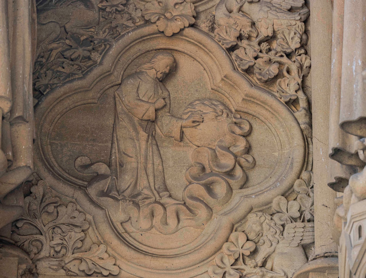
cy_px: 139
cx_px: 195
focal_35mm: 172
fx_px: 1822
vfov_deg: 8.7
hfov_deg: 11.5
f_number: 7.1
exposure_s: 1/320
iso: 1000
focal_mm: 155
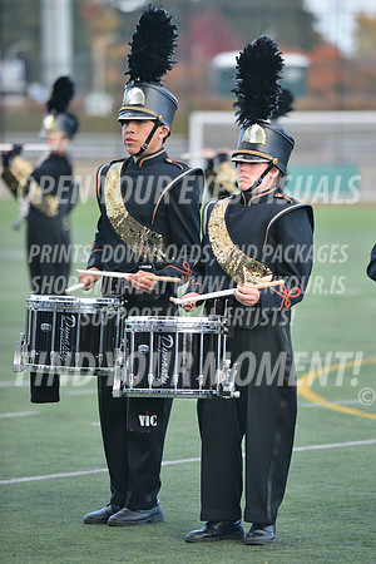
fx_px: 3133
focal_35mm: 200
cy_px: 282
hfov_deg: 6.9
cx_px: 188
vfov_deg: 10.3
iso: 100
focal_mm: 200
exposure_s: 1/500
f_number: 4
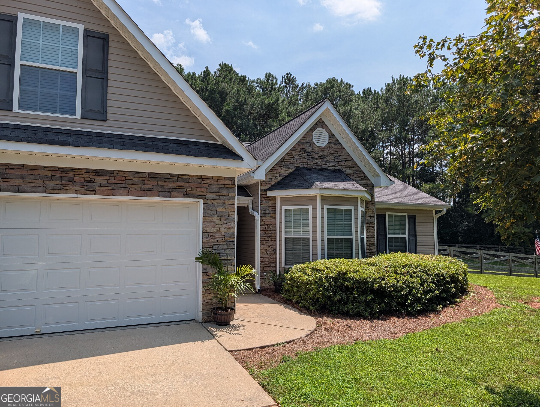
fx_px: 375
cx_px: 270
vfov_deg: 56.9
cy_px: 204
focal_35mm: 24
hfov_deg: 71.5
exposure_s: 1/1754
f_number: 1.68
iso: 20
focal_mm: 6.9
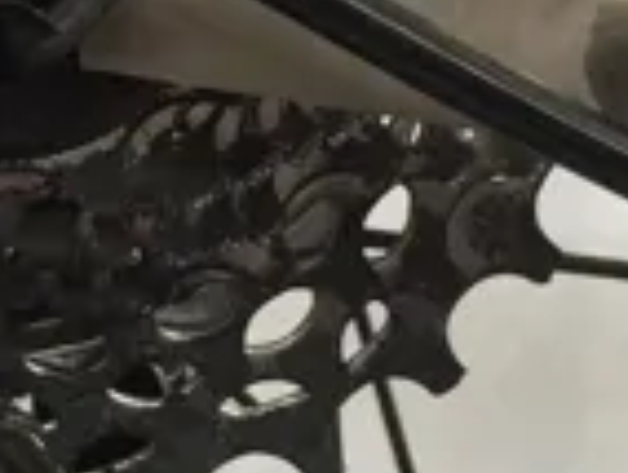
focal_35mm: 163
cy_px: 195
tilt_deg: -10.4
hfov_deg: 12.1
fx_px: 2962
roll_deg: -1.2
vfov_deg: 9.1
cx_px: 261
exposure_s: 1/100
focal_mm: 4.15
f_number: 2.2
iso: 40
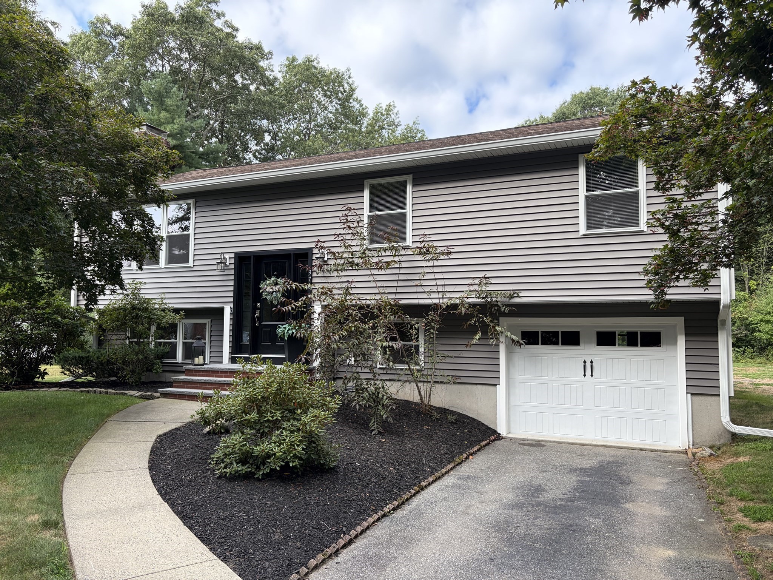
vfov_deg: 53.1
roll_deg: -0.5
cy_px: 290
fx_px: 581
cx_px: 386
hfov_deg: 67.3
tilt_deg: +4.0
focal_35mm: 26
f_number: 1.6
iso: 64
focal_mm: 5.96
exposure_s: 1/830
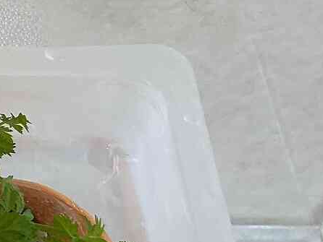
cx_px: -219
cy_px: 113
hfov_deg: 13.8
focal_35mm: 130
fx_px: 1214
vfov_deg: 11.4
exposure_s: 1/120
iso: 32
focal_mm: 3
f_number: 1.8
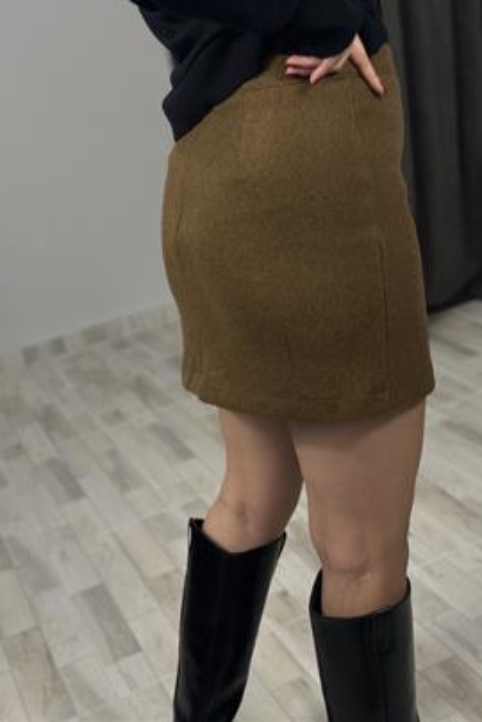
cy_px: 355
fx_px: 1022
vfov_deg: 38.9
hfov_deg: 26.5
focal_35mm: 51
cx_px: 264
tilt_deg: -46.5
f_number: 1.78
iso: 80
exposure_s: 1/100
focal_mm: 6.86
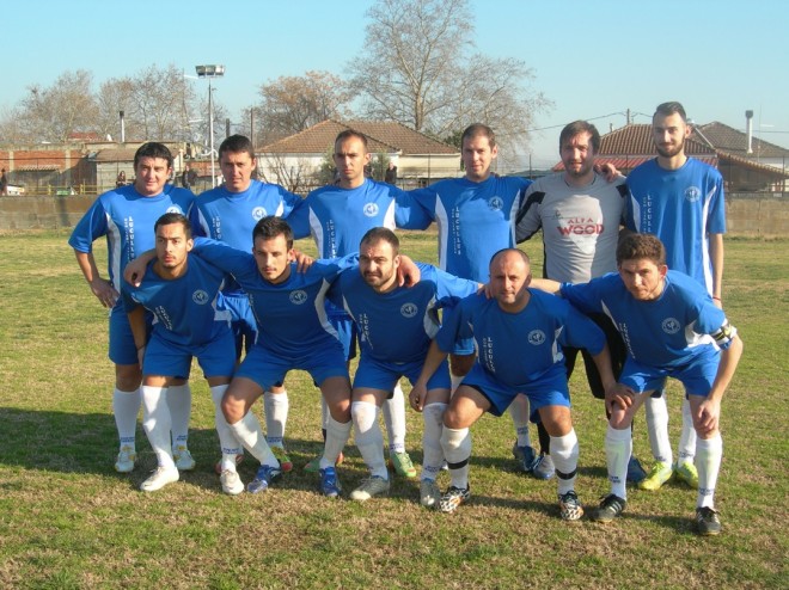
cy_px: 295
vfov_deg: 28.5
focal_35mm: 51
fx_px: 1162
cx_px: 394
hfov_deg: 37.5
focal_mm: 10.6
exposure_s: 1/200
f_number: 5.4
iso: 50
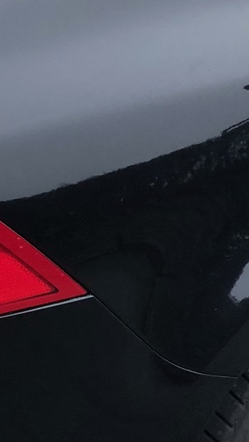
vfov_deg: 19.1
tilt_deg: -23.5
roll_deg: +0.9
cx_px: 119
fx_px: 1314
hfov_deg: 10.8
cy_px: 208
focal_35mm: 112
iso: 50
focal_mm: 4
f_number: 1.8
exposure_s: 1/15
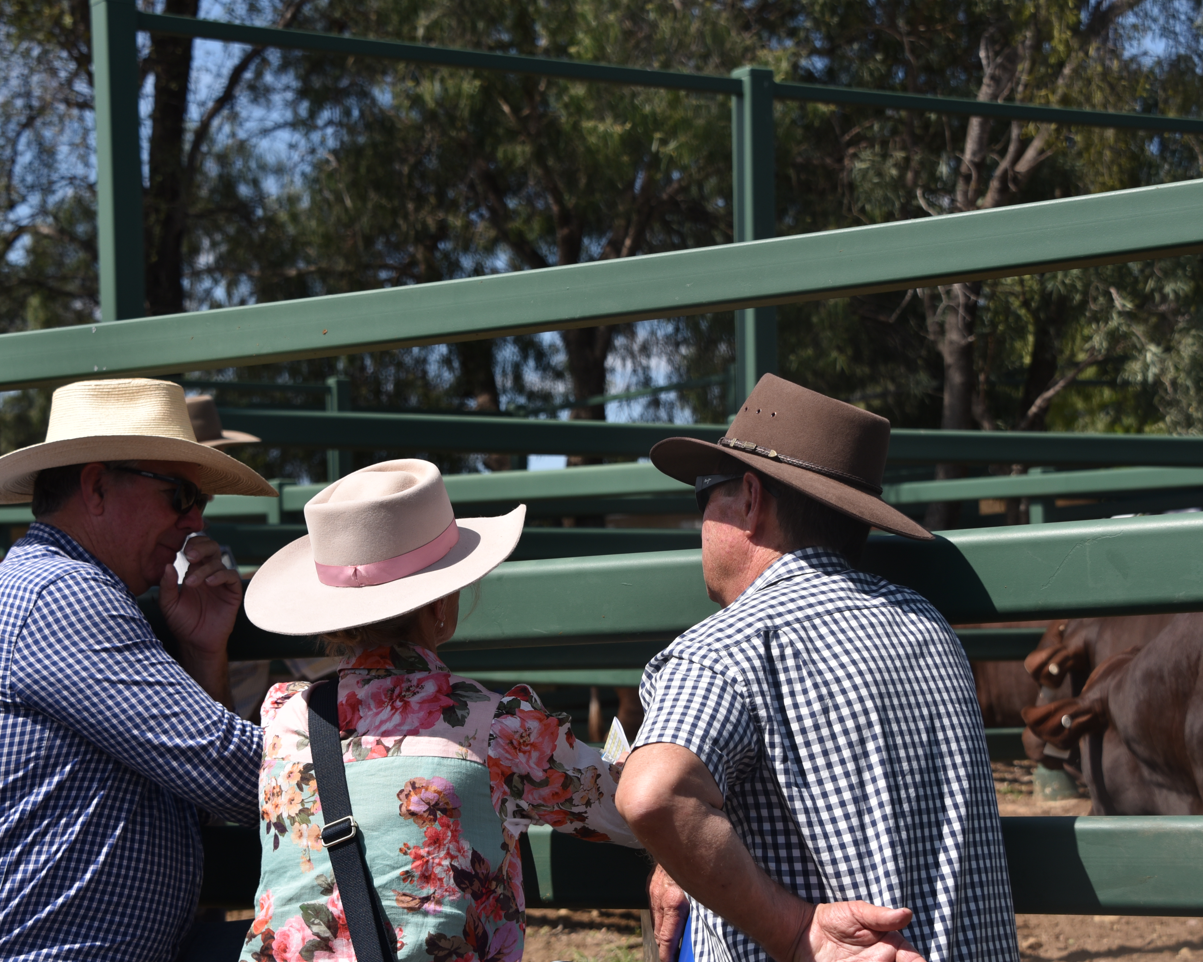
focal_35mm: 83
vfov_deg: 18.5
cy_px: 559
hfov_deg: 23.0
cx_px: 586
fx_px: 2955
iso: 200
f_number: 7.1
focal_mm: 62
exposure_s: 1/800
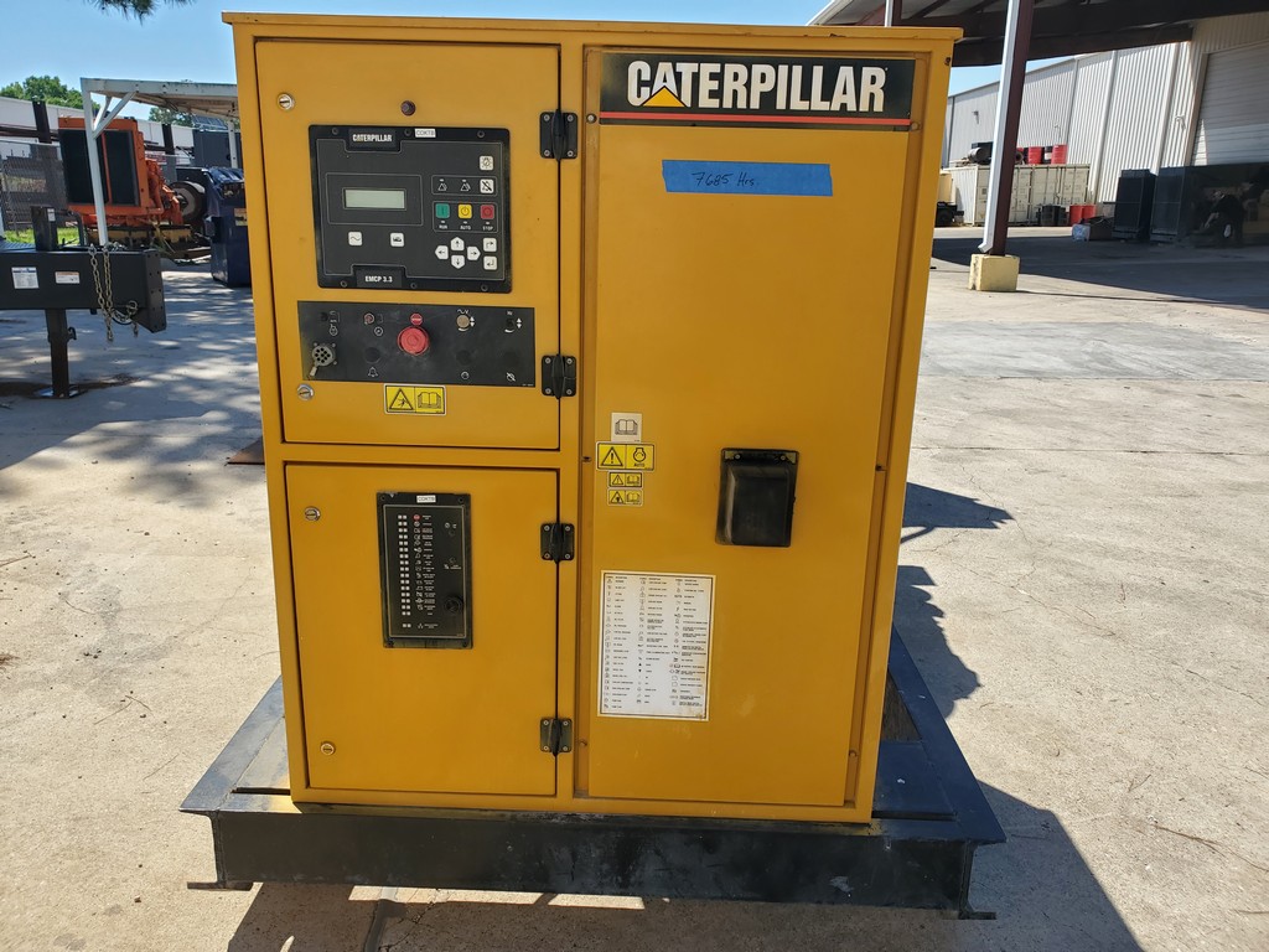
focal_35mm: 26
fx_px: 953
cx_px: 634
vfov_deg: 53.1
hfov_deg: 67.3
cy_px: 476
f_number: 2.4
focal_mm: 4.3
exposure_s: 1/907
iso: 50
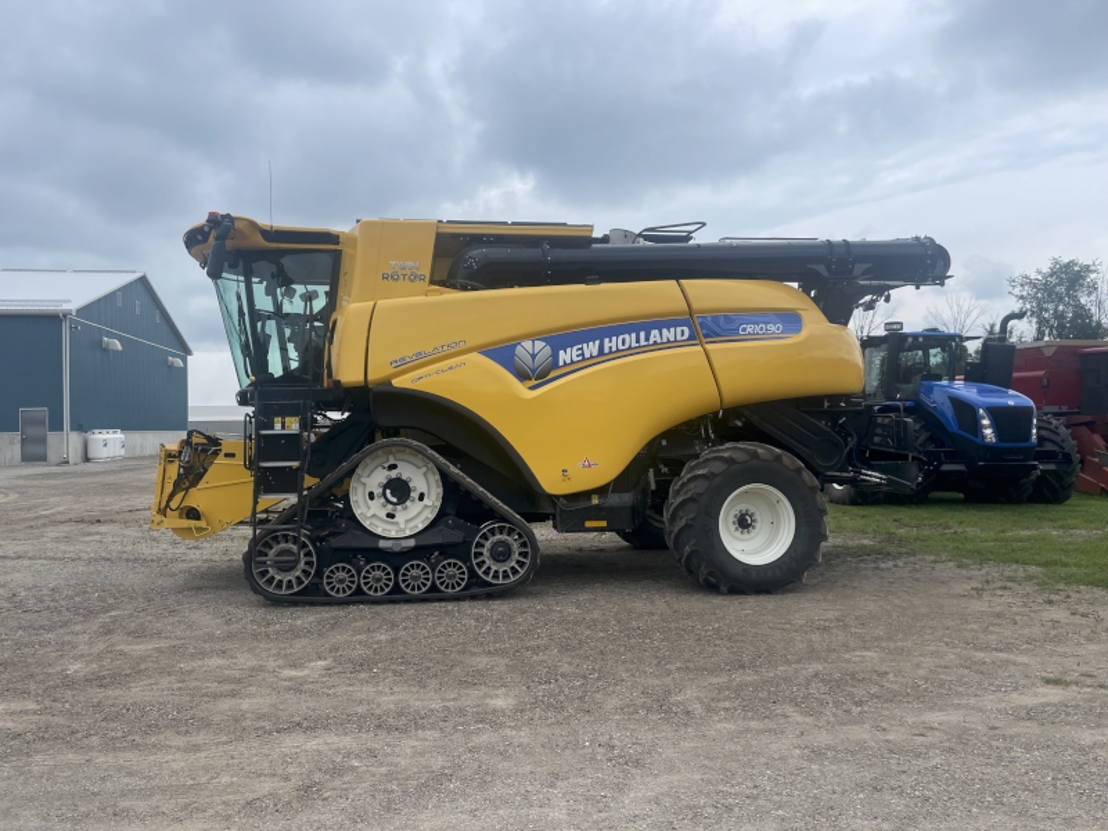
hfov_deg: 67.3
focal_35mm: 26
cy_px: 416
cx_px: 554
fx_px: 832
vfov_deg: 53.1
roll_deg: +0.8
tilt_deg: +2.1
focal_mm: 4.2
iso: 32
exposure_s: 1/2681
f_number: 1.6
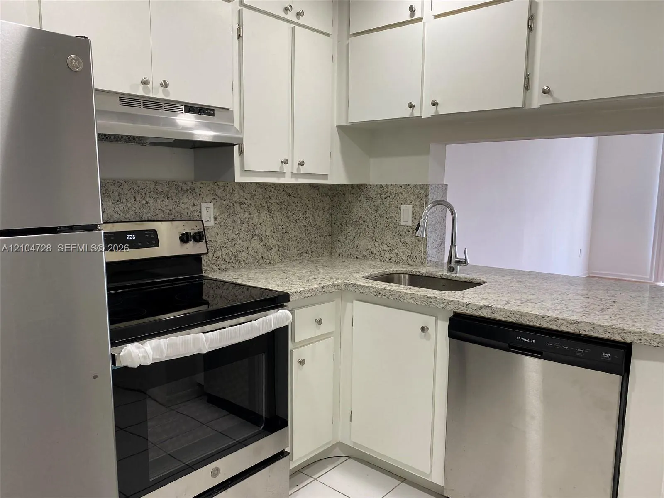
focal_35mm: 26
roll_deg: -0.9
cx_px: 332
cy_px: 249
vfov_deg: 53.1
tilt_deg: -9.2
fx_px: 499
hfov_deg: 67.3
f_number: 1.8
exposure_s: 1/120
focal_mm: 4.25
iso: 125
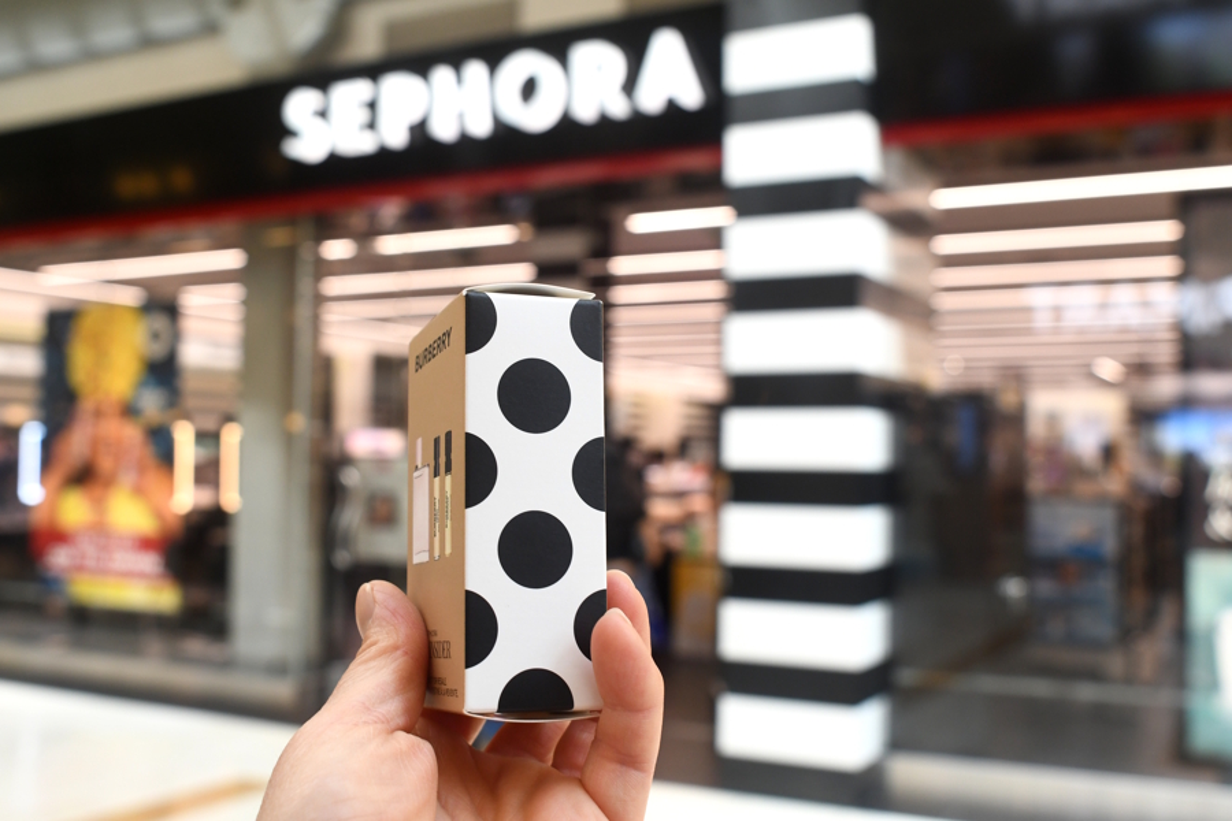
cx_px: 616
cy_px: 410
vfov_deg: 36.9
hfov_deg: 53.1
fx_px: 1232
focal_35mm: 36
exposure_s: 1/125
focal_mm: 24
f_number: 5.6
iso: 800
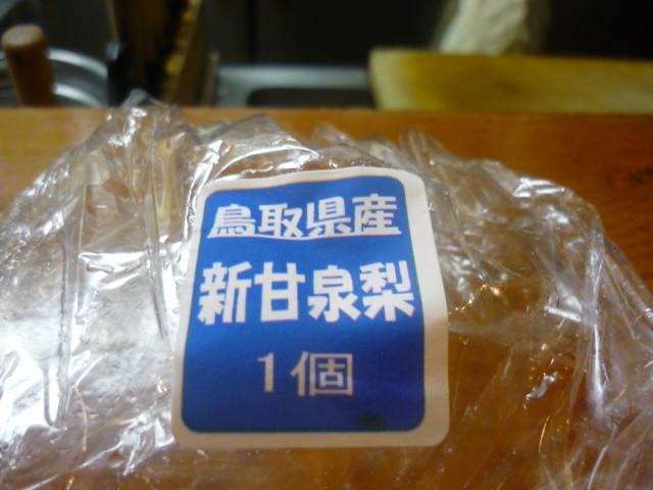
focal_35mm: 33
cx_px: 326
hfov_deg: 55.4
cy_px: 245
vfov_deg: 42.9
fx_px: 623
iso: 320
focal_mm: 5.5
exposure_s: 1/30
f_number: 2.8
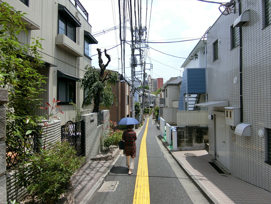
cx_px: 136
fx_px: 149
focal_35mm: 19
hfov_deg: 84.7
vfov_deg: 68.7
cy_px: 102
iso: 80
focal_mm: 4.06
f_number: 6.9
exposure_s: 1/200
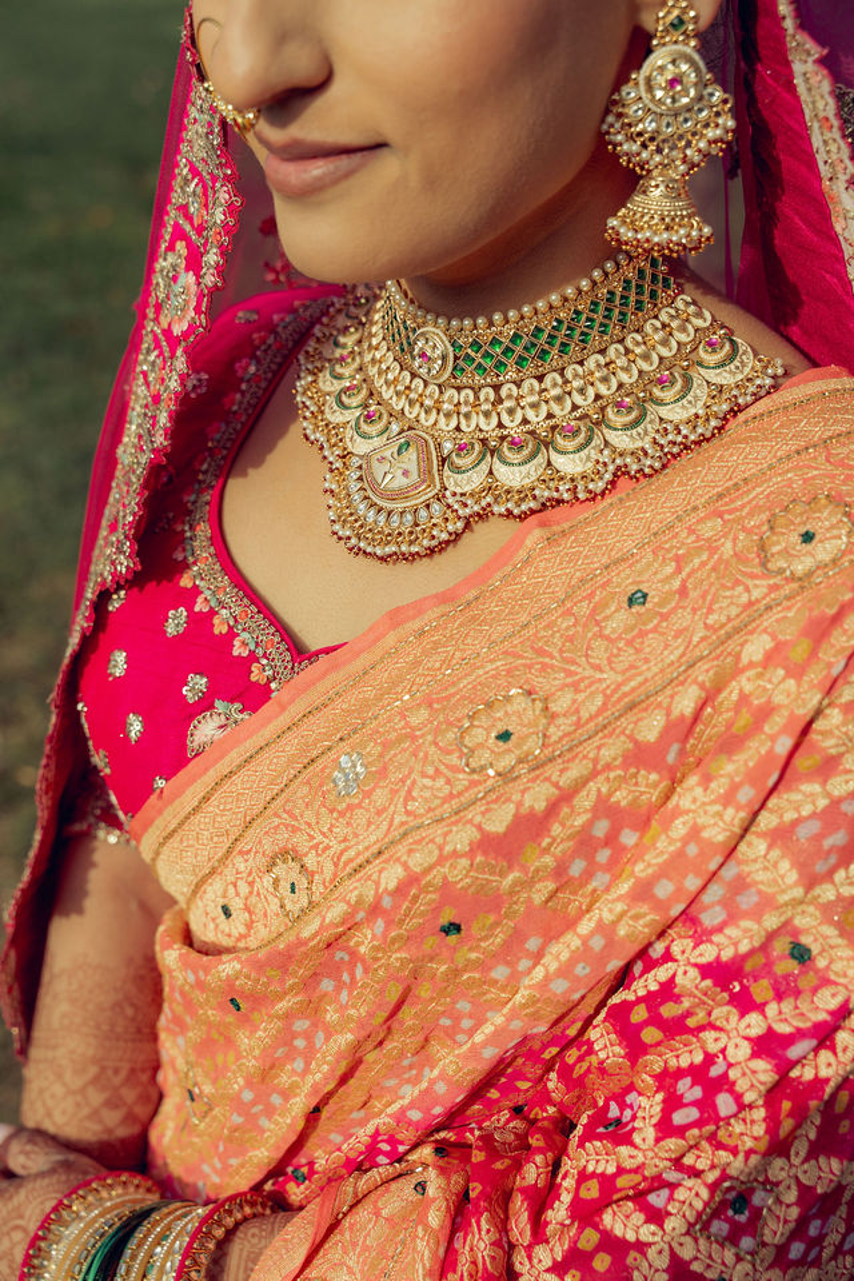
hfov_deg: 33.6
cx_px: 427
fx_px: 1413
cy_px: 640
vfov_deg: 48.8
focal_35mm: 40
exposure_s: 1/2000
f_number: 4.5
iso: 200
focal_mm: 39.7
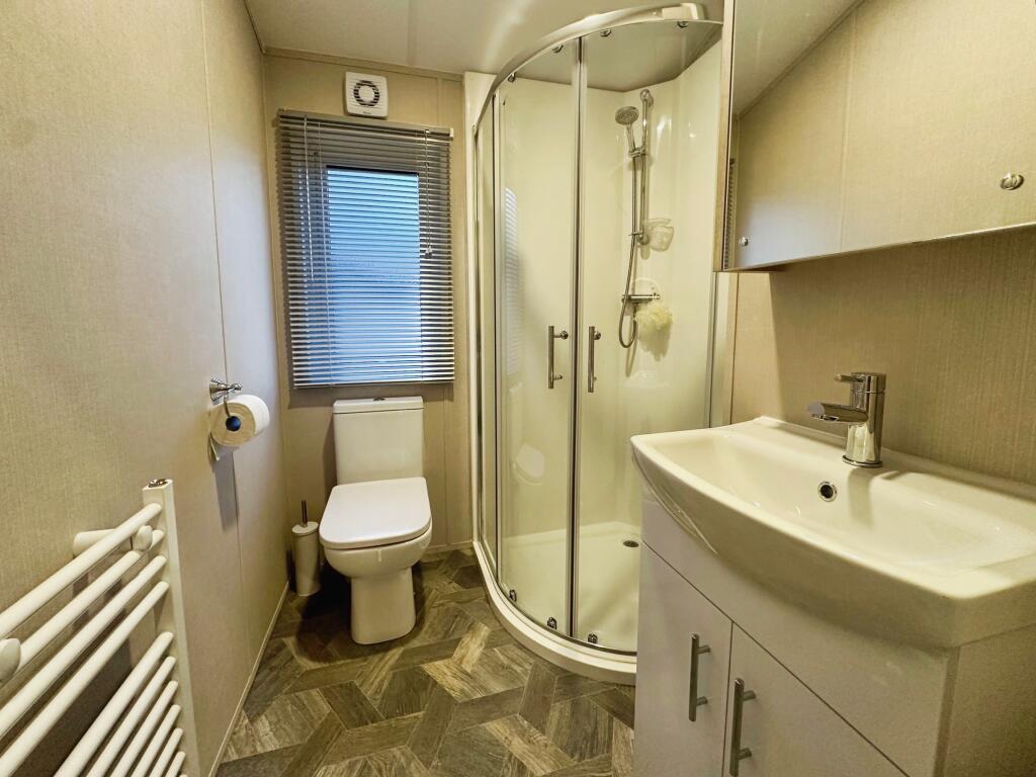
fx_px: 419
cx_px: 518
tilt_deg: -7.0
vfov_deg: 85.7
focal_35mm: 14
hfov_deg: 102.1
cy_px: 388
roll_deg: +0.8
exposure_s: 1/100
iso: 250
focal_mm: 2.22
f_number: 2.2
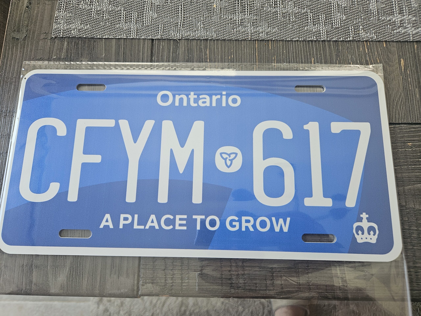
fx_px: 280
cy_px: 158
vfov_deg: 58.9
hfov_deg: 73.9
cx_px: 210
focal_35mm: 23
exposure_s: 1/207
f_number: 1.8
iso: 64
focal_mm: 5.4
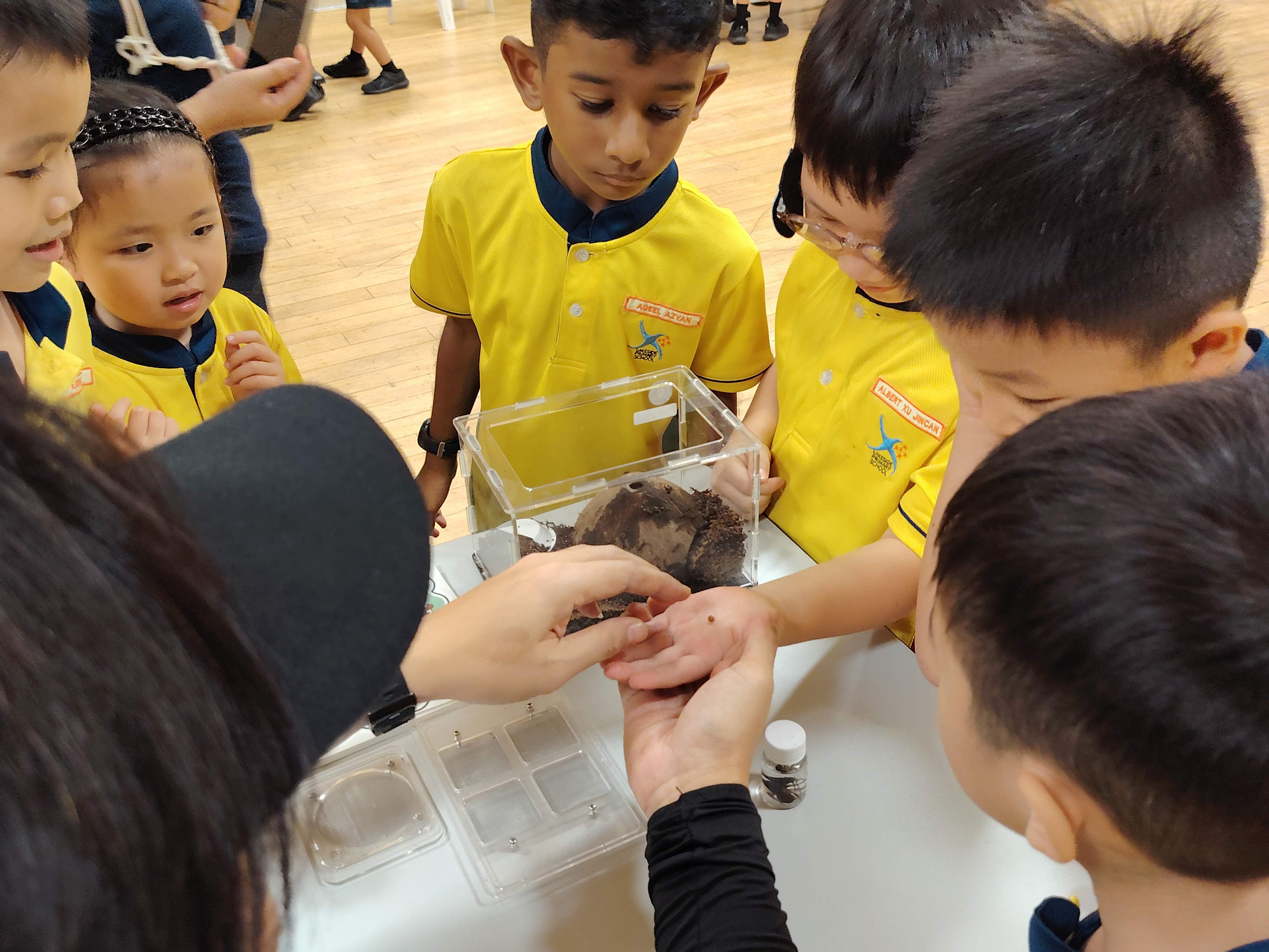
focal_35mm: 33
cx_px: 634
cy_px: 476
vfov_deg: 42.9
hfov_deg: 55.4
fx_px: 1210
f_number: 1.75
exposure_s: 1/100
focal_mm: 5.25
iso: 2447
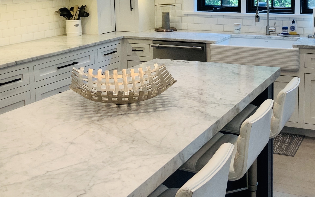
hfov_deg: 37.5
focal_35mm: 53
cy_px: 34
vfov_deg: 24.0
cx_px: 223
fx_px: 455
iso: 40
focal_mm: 3
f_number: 1.8
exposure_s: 1/60
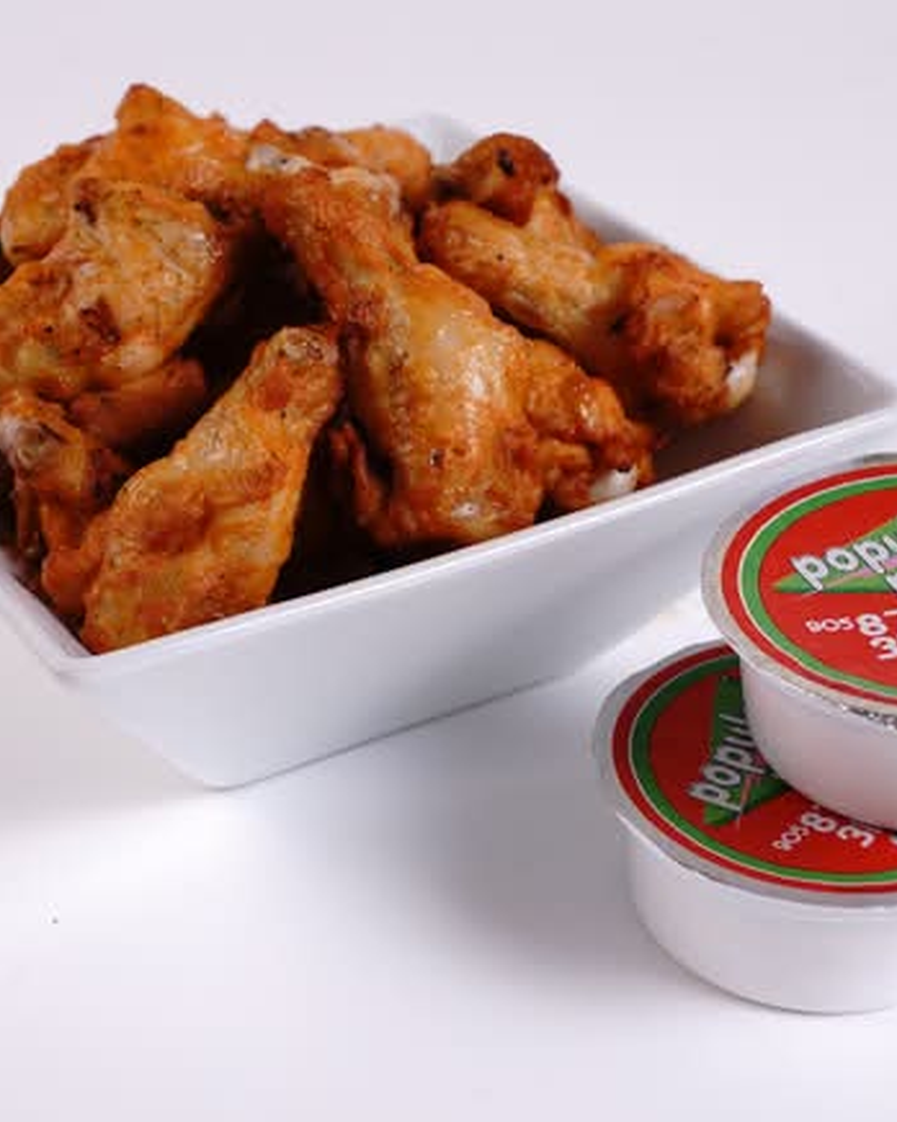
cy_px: 562
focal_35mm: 75
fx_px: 2479
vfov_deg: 25.5
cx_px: 394
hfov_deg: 20.5
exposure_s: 1/160
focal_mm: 35
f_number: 6.3
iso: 500
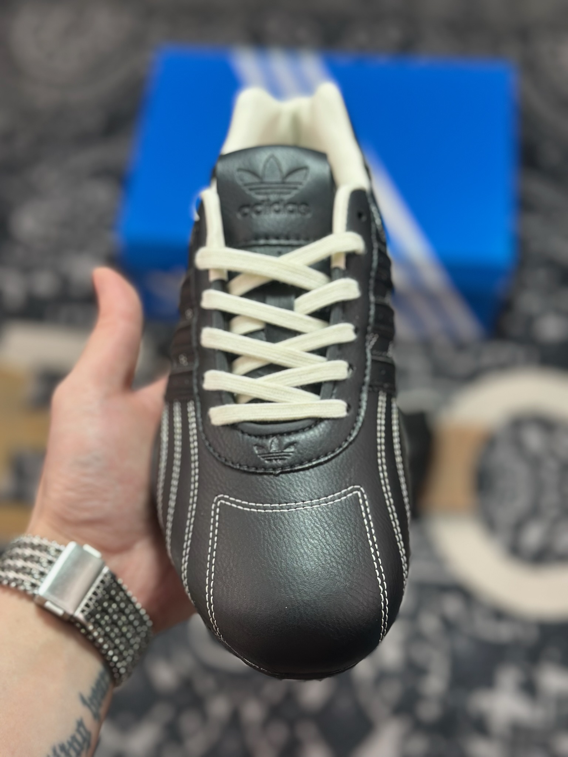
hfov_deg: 30.3
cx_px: 284
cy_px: 378
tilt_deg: -59.5
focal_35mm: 48
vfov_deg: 39.7
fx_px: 1050
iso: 80
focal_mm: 6.86
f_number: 1.78
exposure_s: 1/663
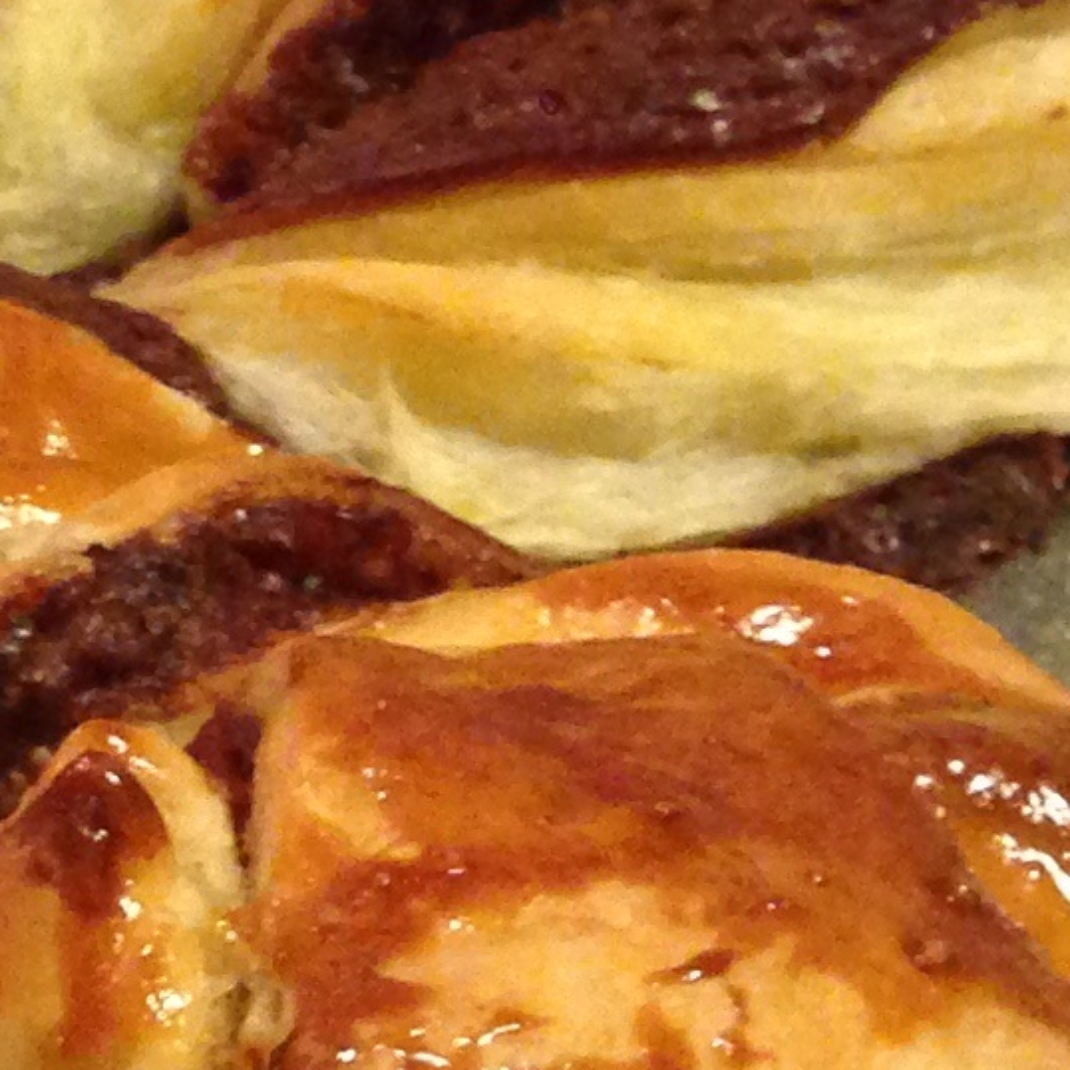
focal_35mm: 177
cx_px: -1492
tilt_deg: -39.0
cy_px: 716
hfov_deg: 8.9
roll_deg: +0.5
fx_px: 6190
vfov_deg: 9.9
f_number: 2.4
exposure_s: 1/20
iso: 250
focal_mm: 4.12
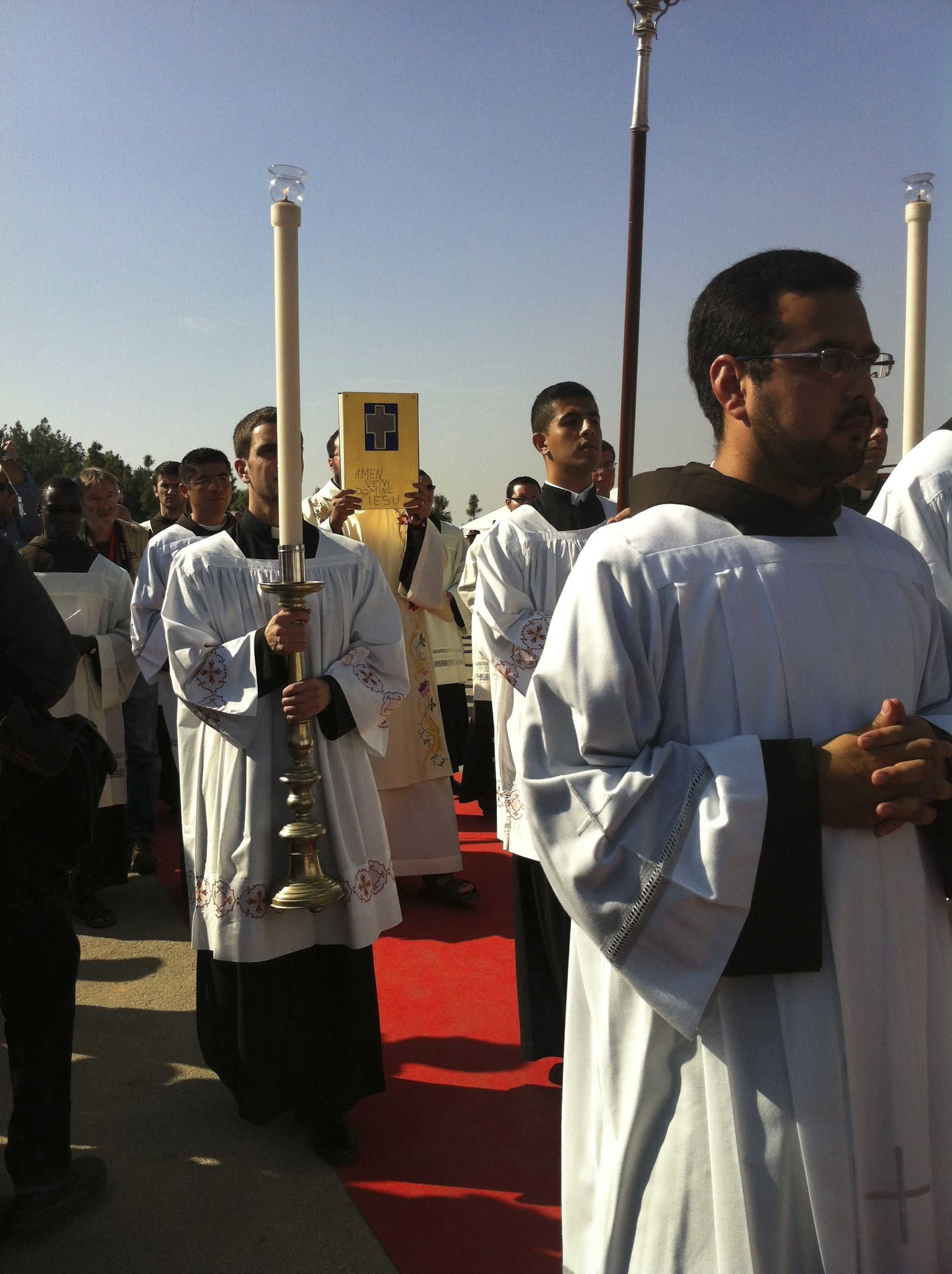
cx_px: 476
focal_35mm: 35
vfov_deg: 52.7
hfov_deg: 40.6
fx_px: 1287
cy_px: 637
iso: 80
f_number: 2.8
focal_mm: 3.85
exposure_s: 1/1774
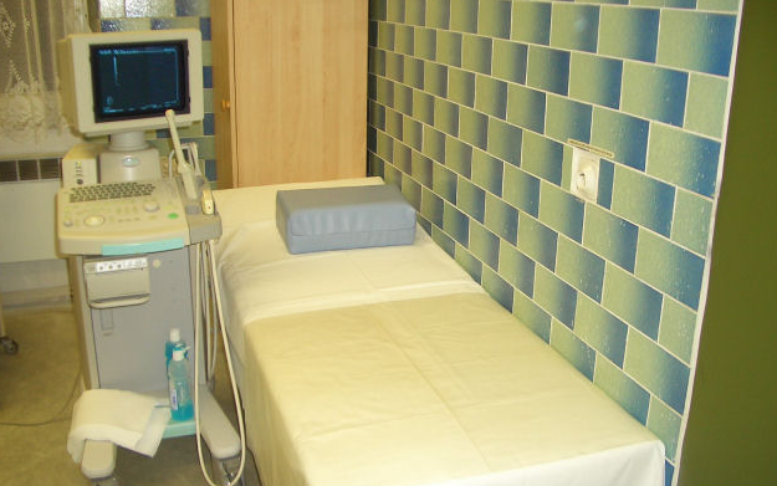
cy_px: 281
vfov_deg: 33.5
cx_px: 382
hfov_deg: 51.5
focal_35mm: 38
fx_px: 805
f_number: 2.6
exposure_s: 1/50
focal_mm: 5.8
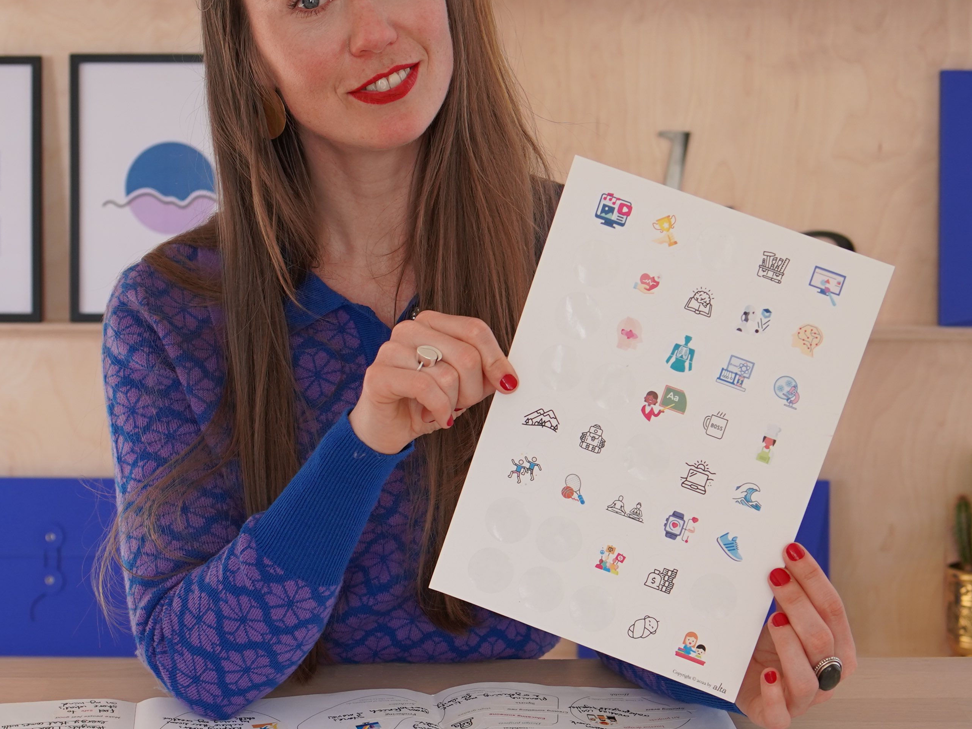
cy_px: 434
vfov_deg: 18.6
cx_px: 465
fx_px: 2218
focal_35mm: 79
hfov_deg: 24.7
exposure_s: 1/160
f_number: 4
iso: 320
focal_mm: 35
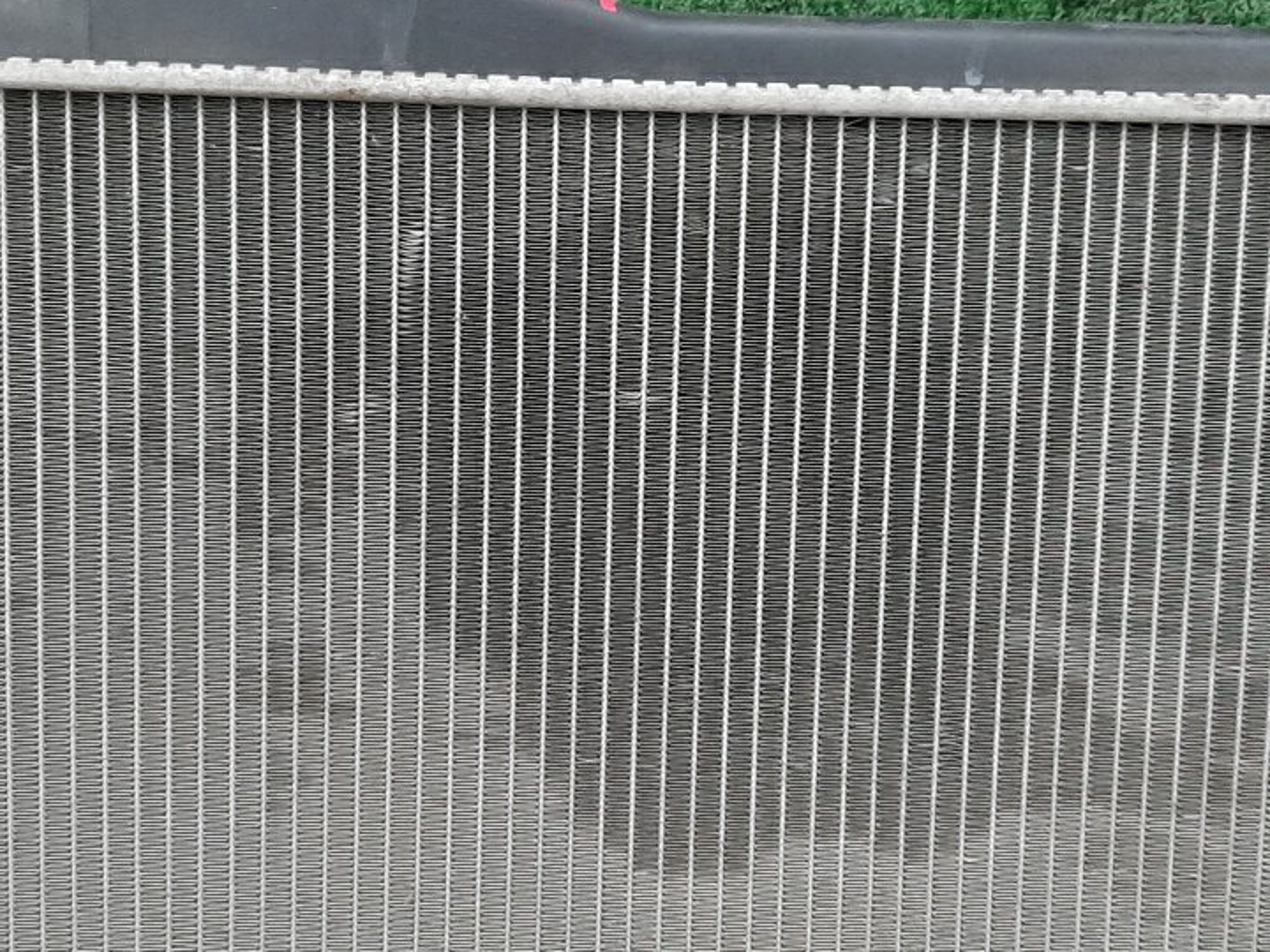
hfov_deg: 36.8
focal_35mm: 52
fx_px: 1908
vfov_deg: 28.0
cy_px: 531
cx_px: 616
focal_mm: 3.93
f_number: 1.7
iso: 234
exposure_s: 1/25
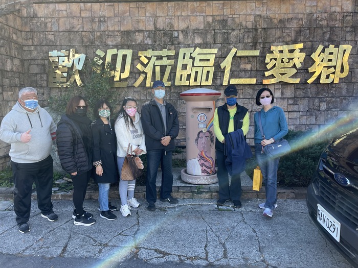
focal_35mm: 26
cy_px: 134
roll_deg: +0.2
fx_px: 269
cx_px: 179
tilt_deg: -6.3
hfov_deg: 67.3
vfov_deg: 53.1
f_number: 1.6
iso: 32
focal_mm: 4.2
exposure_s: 1/485
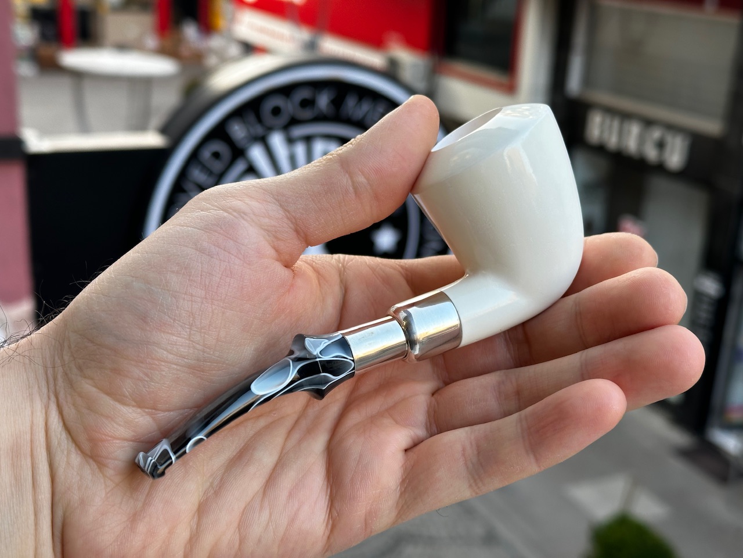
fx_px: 1030
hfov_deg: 39.7
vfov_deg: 30.3
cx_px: 372
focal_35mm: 48
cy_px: 279
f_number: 1.78
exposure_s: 1/133
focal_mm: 6.86
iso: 50
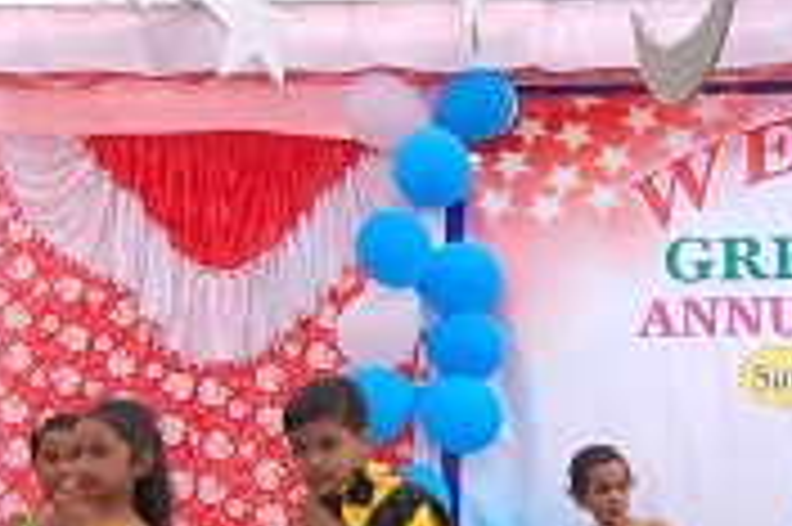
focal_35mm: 113
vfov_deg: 12.0
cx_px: 760
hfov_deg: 17.8
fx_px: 2484
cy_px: 530
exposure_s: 1/125
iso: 400
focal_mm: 22
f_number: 8
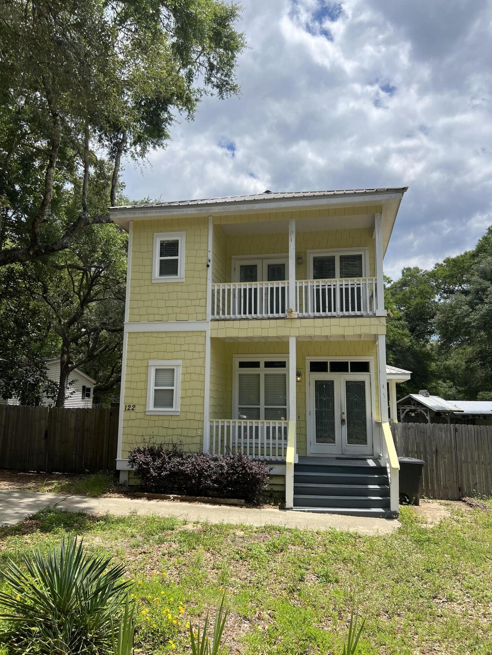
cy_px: 328
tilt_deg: +9.3
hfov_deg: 53.1
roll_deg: -1.4
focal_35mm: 26
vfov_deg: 67.3
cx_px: 246
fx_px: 493
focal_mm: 5.7
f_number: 1.5
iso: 50
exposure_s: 1/5076
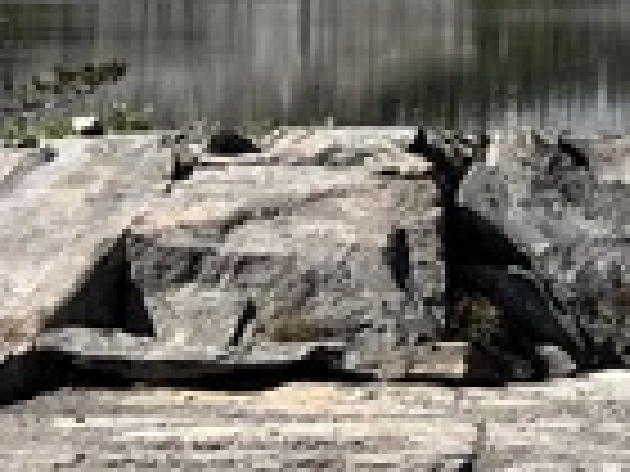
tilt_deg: +3.1
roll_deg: +0.6
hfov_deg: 8.9
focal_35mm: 190
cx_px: 1750
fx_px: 3458
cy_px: -274
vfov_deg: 7.7
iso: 50
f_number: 1.6
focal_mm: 5.1
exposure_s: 1/3521
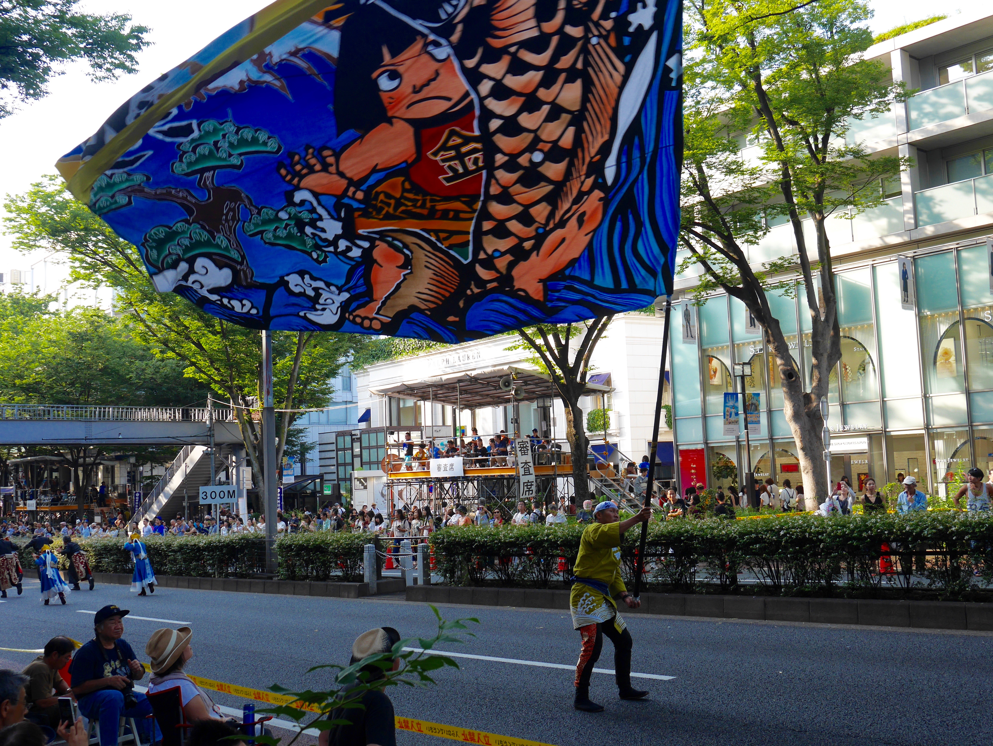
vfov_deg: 36.0
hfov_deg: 46.8
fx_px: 1148
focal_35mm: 40
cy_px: 373
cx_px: 496
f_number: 5.6
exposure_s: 1/160
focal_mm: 20
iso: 200
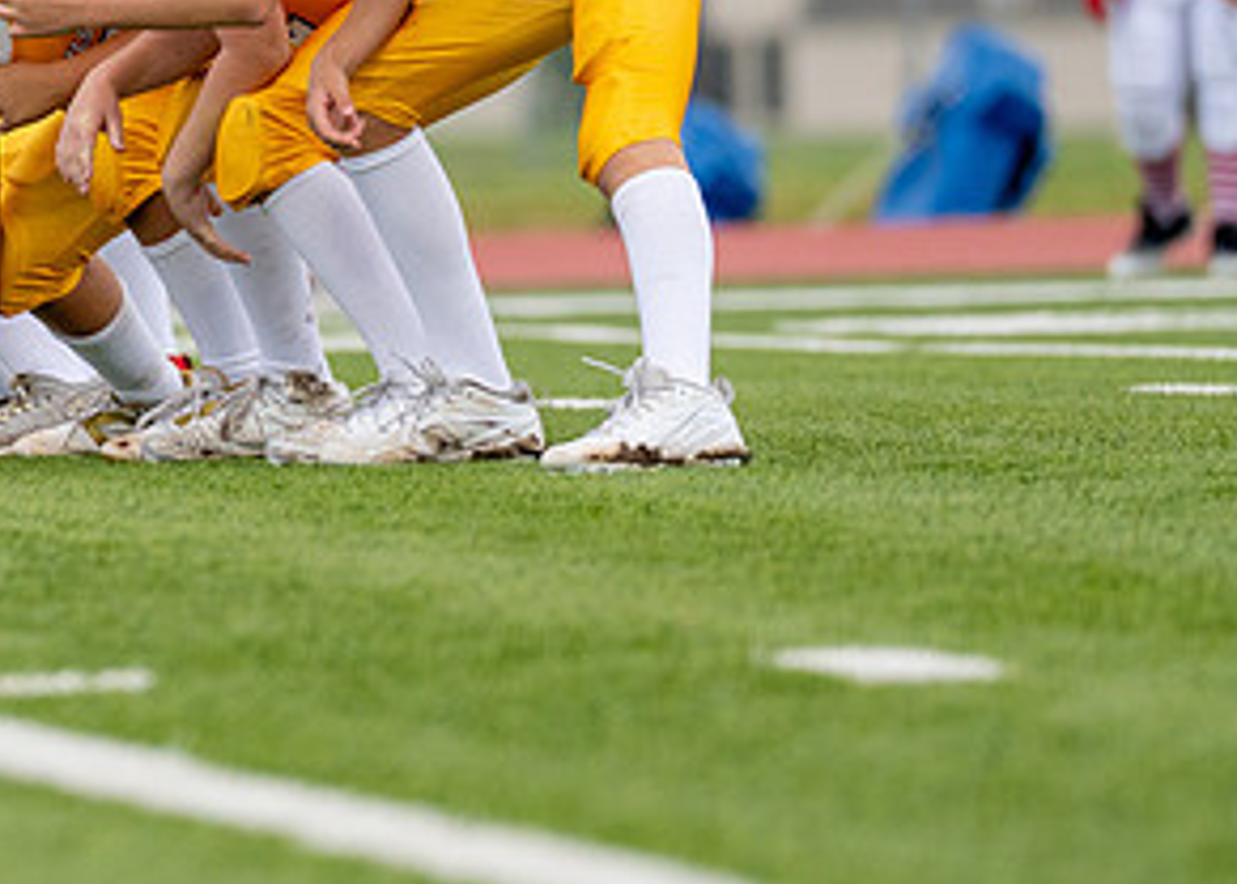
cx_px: 100
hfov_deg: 3.1
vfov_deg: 2.2
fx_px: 22595
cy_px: 111
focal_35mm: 643
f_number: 2.8
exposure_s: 1/2000
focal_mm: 200
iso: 500
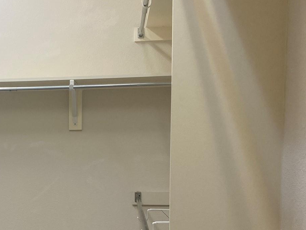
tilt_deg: -5.1
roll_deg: +0.8
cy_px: 182
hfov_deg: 31.8
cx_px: 39
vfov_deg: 24.9
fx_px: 513
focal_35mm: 58
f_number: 1.8
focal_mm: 4.25
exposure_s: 1/120
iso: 125
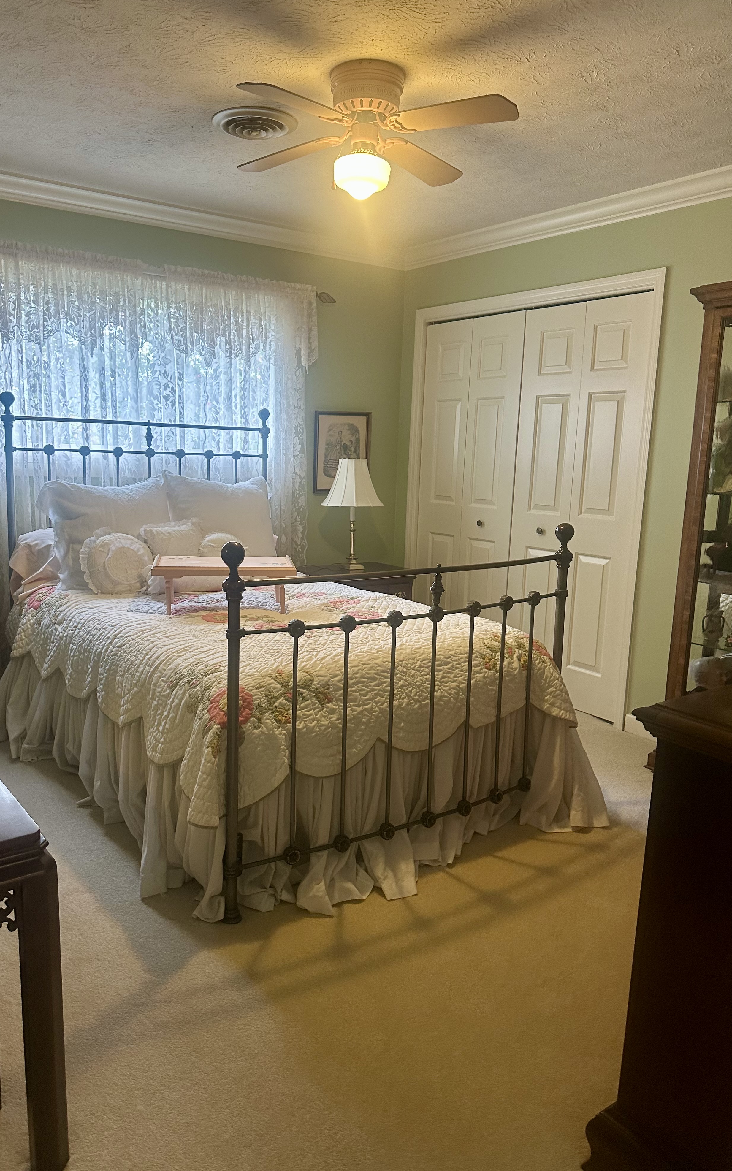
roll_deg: -1.6
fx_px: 830
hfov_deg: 47.5
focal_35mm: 26
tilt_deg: -8.8
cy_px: 591
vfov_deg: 70.4
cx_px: 321
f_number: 1.78
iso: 250
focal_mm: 6.86
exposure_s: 1/60
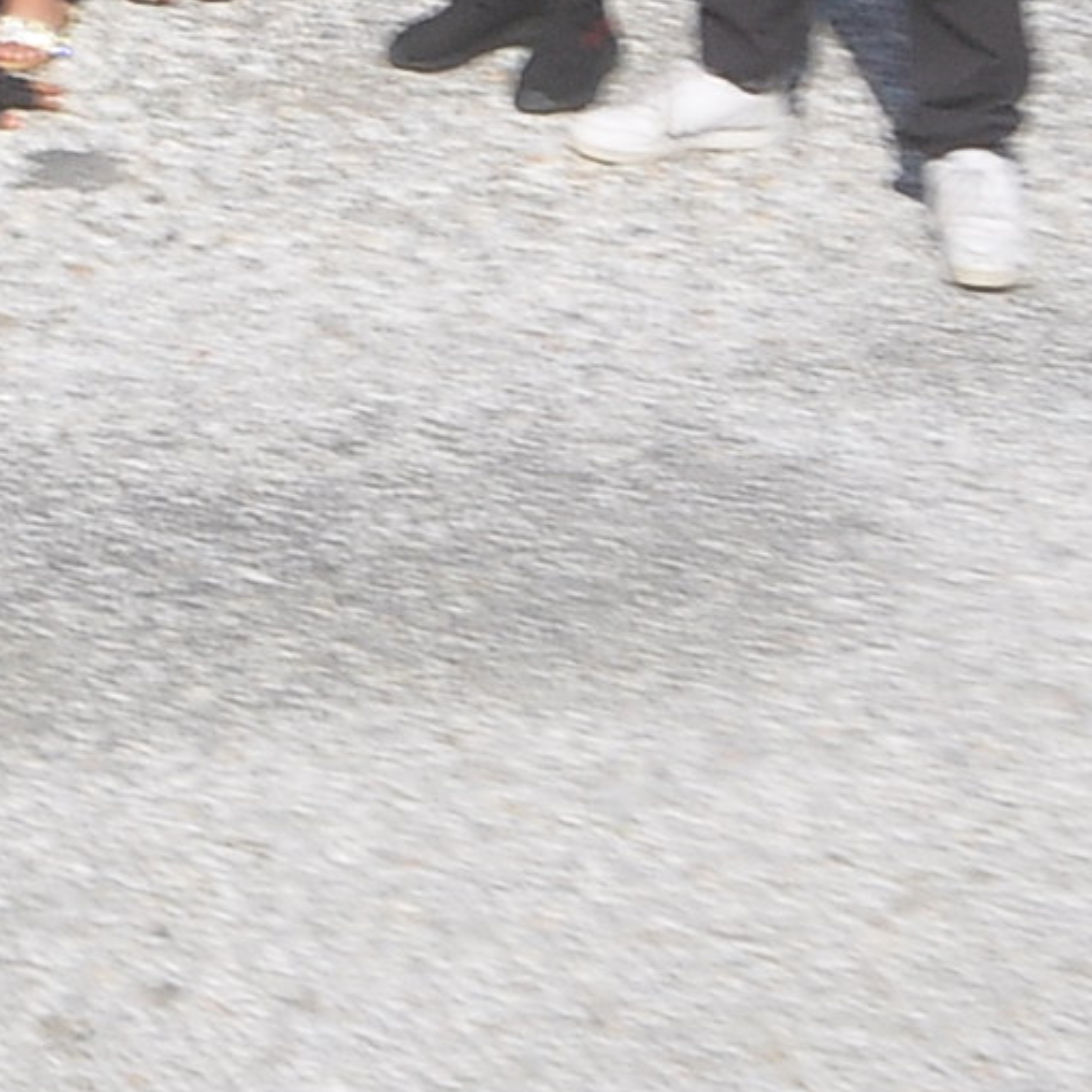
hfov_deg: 10.9
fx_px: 5175
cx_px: -1161
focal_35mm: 145
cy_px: -1062
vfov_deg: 11.0
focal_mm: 18
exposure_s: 1/400
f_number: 10
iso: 400
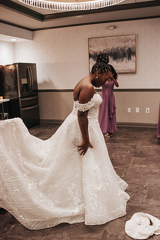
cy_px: 120
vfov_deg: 54.4
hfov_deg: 37.9
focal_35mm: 35
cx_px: 80
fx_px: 233
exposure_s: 1/1250
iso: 1000
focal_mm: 35
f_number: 3.2
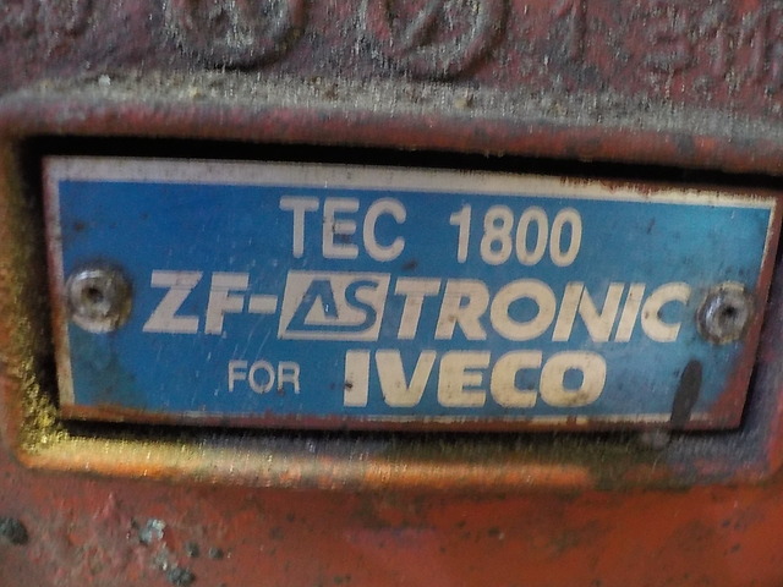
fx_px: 679
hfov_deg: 60.0
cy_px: 294
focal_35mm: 30
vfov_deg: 46.8
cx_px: 392
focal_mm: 4.1
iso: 800
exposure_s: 1/10
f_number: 3.3
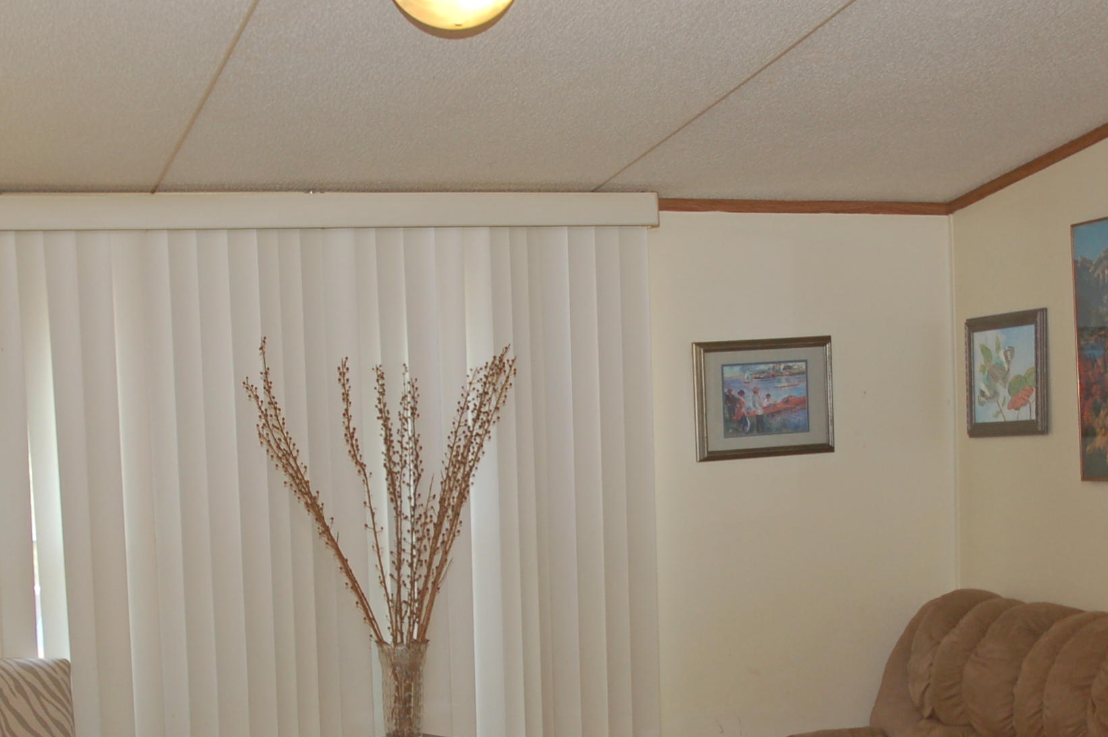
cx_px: 538
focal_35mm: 66
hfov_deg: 30.5
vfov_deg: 20.3
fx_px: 2030
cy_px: 614
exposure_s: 1/60
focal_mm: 24
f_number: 4.5
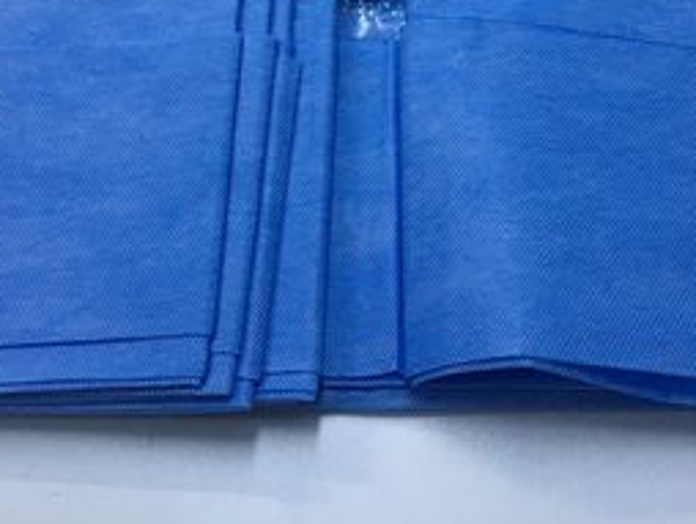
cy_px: 12
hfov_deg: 33.7
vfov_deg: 24.6
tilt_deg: -57.5
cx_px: 386
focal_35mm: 57
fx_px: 1147
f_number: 2.2
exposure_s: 1/33
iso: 40
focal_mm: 4.15
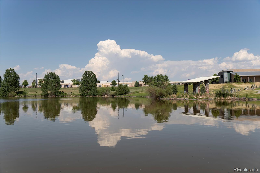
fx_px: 260
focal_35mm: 36
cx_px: 130
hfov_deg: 53.1
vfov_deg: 36.9
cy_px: 86
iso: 100
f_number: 5
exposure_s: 1/1250
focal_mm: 24
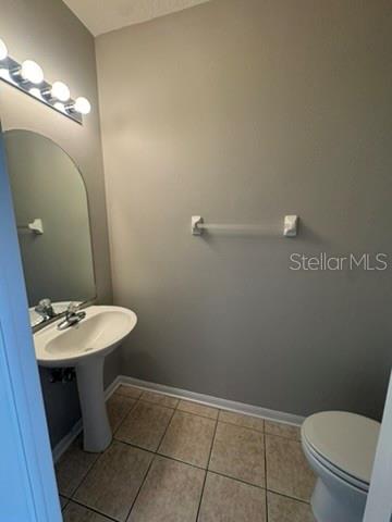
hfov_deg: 85.7
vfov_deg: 102.1
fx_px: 211
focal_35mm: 14
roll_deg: +0.8
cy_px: 261
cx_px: 196
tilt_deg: -10.4
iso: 200
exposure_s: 1/60
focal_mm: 2.22
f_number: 2.2
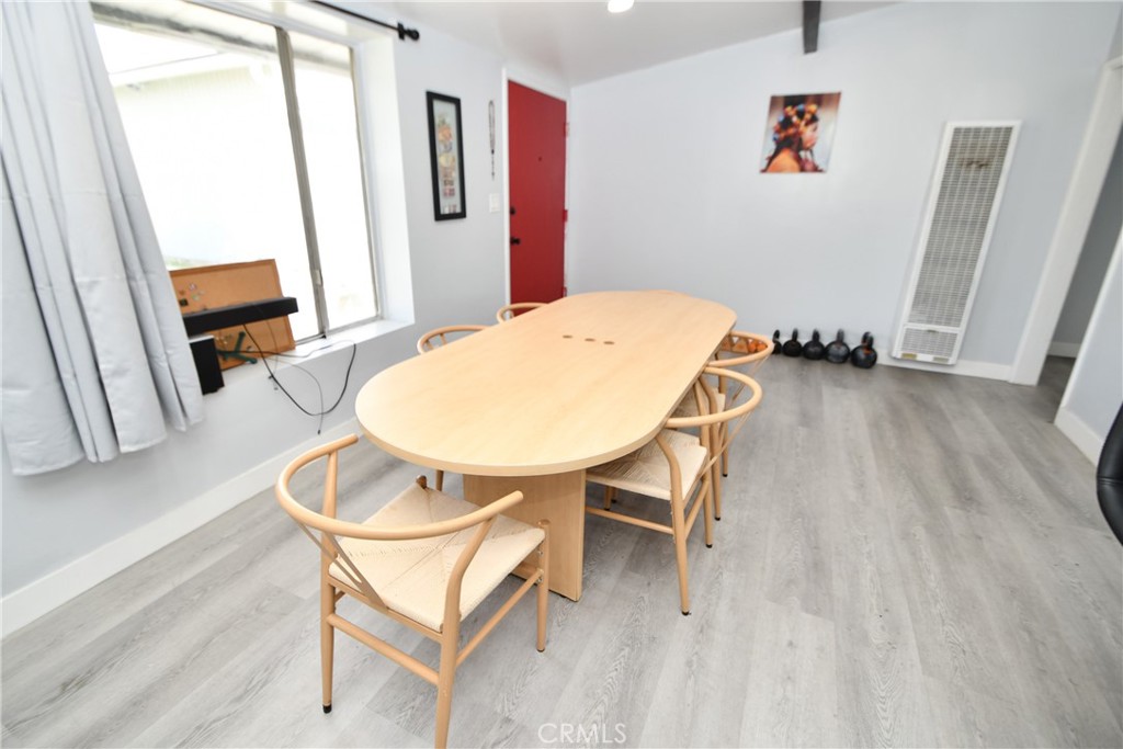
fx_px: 468
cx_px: 562
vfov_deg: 77.3
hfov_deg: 100.4
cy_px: 374
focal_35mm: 15
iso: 200
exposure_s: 1/80
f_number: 4.5
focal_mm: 10
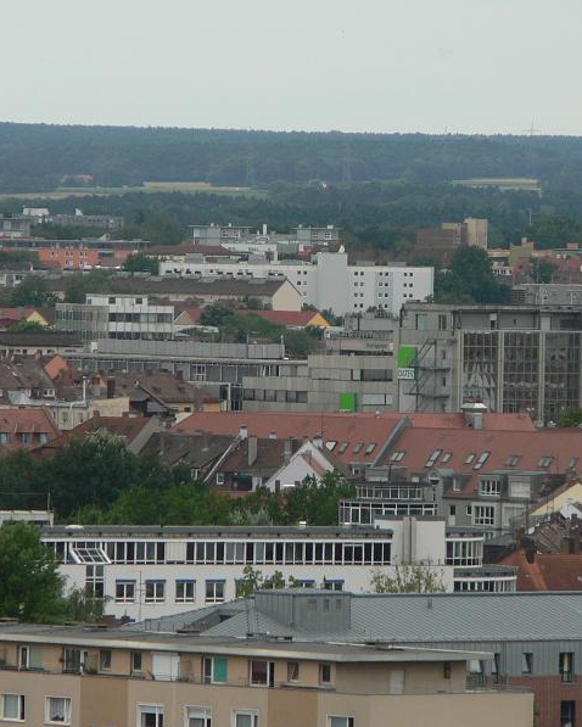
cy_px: 364
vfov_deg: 3.4
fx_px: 12159
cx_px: 297
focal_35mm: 565
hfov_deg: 2.7
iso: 80
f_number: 4
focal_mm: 72
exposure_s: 1/320
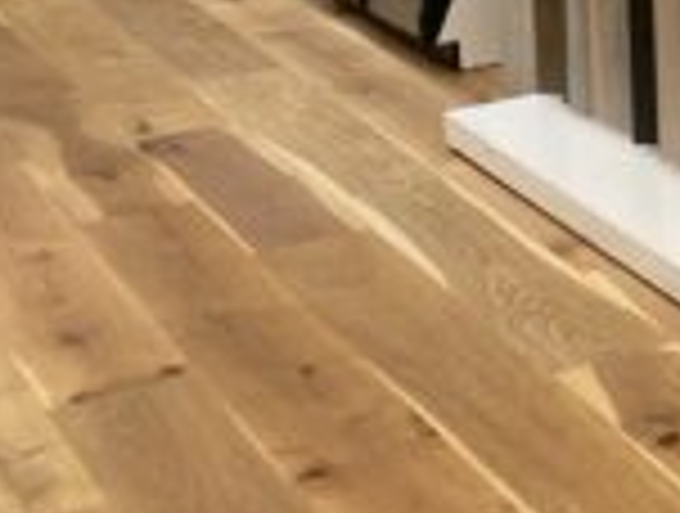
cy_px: -252
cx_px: 1252
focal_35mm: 103
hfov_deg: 15.9
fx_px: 2028
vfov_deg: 13.6
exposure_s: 1/120
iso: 100
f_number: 1.8
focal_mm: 4.25
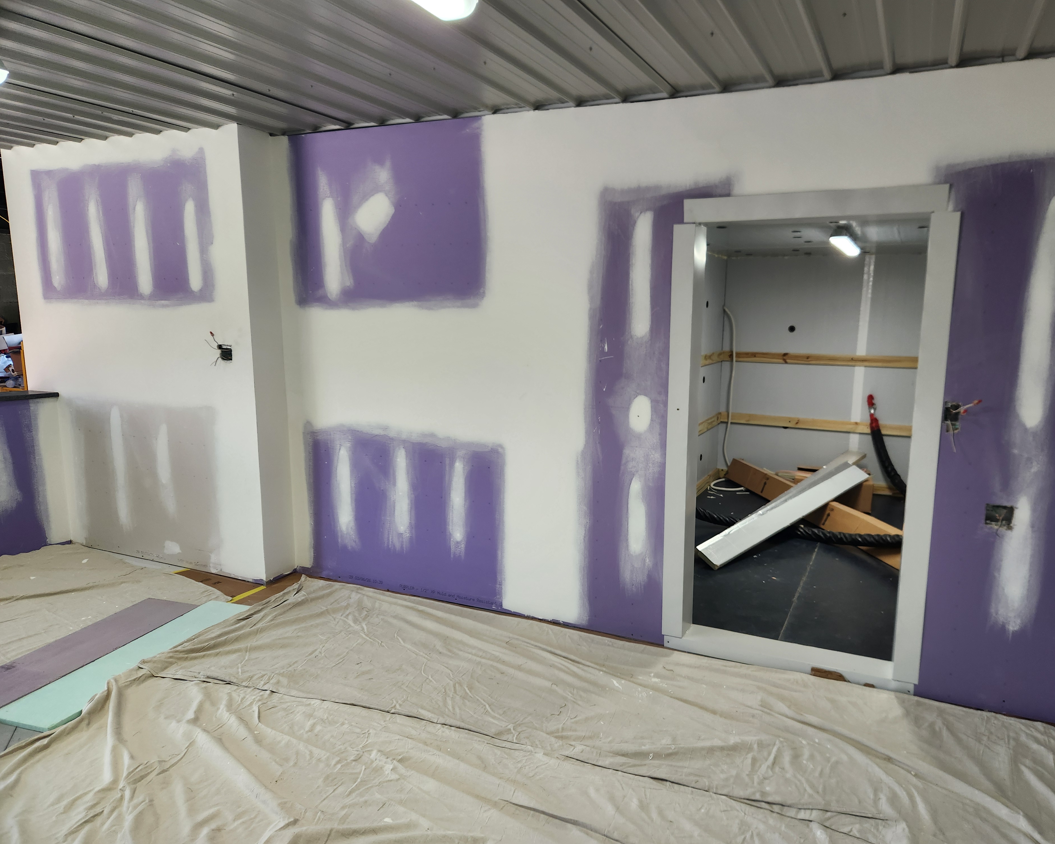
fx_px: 749
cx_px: 562
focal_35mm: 24
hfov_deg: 70.2
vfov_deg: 58.8
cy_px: 422
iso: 160
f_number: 1.8
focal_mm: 5.4
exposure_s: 1/180
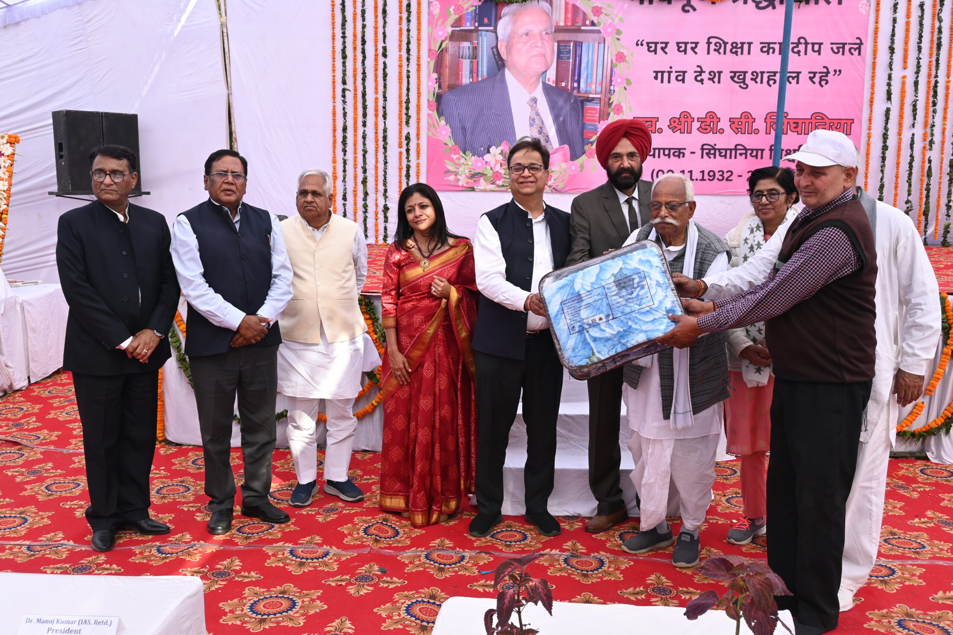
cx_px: 476
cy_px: 318
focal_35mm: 33
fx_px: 874
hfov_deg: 57.2
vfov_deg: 40.0
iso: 100
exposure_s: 1/160
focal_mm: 22
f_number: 6.3
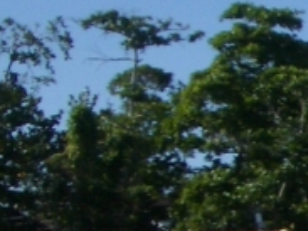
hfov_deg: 9.5
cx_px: 591
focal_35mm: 196
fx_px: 1743
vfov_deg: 7.5
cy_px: 261
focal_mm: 5.8
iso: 50
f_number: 4.3
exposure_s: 1/800
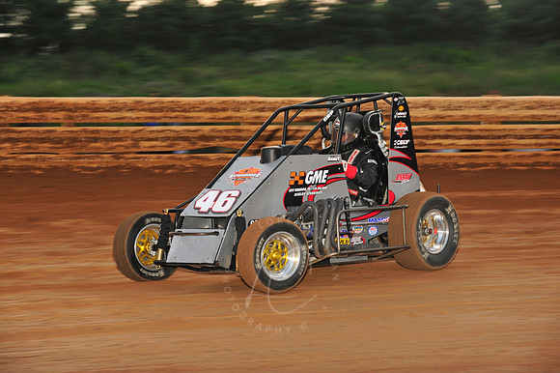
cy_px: 186
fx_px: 1943
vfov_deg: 11.0
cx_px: 280
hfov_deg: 16.4
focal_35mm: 125
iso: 800
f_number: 8
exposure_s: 1/320
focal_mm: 125
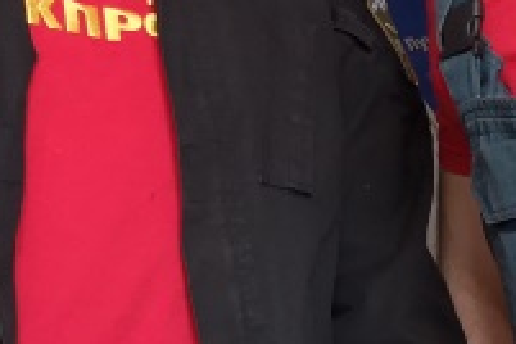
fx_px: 2050
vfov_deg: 9.3
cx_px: -136
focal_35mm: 143
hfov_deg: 13.9
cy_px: -169
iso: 125
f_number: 1.8
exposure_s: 1/50
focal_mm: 3.95
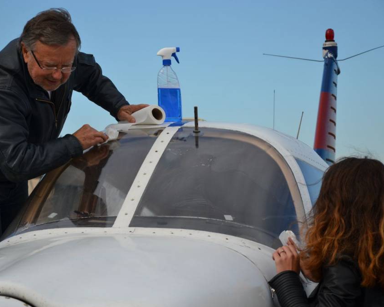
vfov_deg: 12.1
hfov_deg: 15.1
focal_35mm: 128
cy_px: 154
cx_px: 171
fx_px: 1450
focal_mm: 75
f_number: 5.6
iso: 140
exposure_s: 1/500
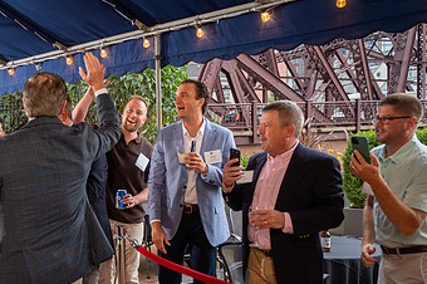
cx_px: 102
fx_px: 486
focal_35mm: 41
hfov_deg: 45.6
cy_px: 163
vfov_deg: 32.5
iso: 800
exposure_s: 1/125
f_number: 4
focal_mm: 24
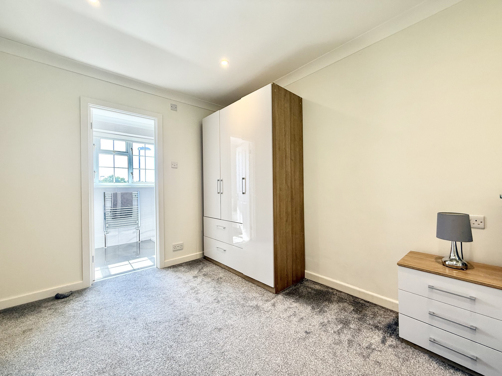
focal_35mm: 14
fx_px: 203
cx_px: 251
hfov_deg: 102.1
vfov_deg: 85.7
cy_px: 188
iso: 100
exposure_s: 1/100
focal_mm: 2.22
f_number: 2.2
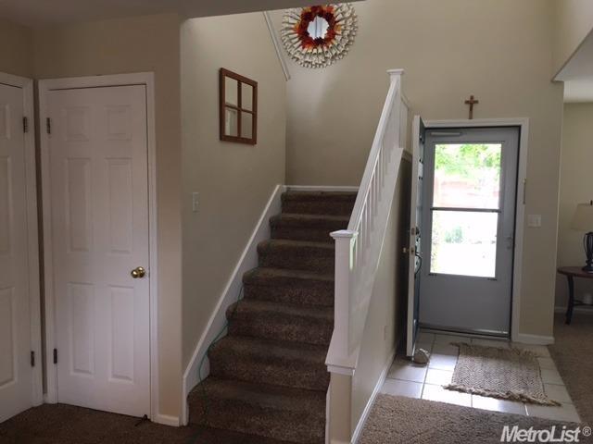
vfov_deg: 48.2
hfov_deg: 61.7
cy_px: 222
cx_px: 296
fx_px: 497
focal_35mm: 29
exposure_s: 1/30
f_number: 2.2
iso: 64
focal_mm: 4.15
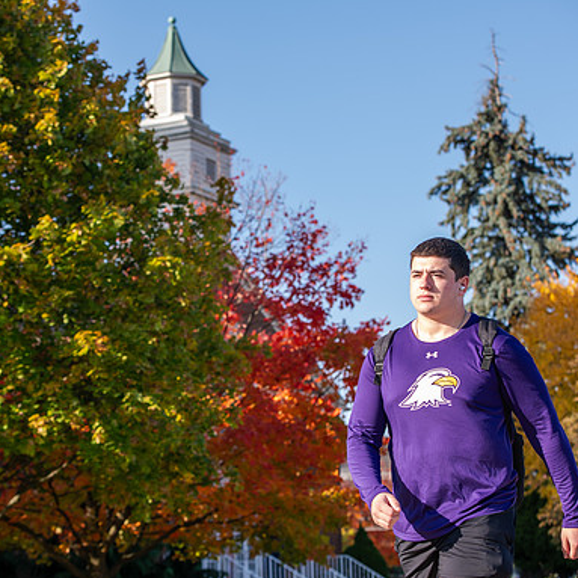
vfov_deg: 19.3
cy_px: 289
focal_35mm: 90
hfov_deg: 19.3
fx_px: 1700
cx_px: 238
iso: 160
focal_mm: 70
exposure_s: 1/320
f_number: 5
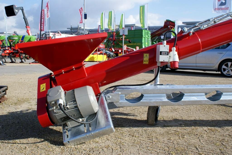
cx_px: 116
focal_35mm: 33
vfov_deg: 40.1
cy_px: 78
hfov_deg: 57.2
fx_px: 213
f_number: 10
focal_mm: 22
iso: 100
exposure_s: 1/100
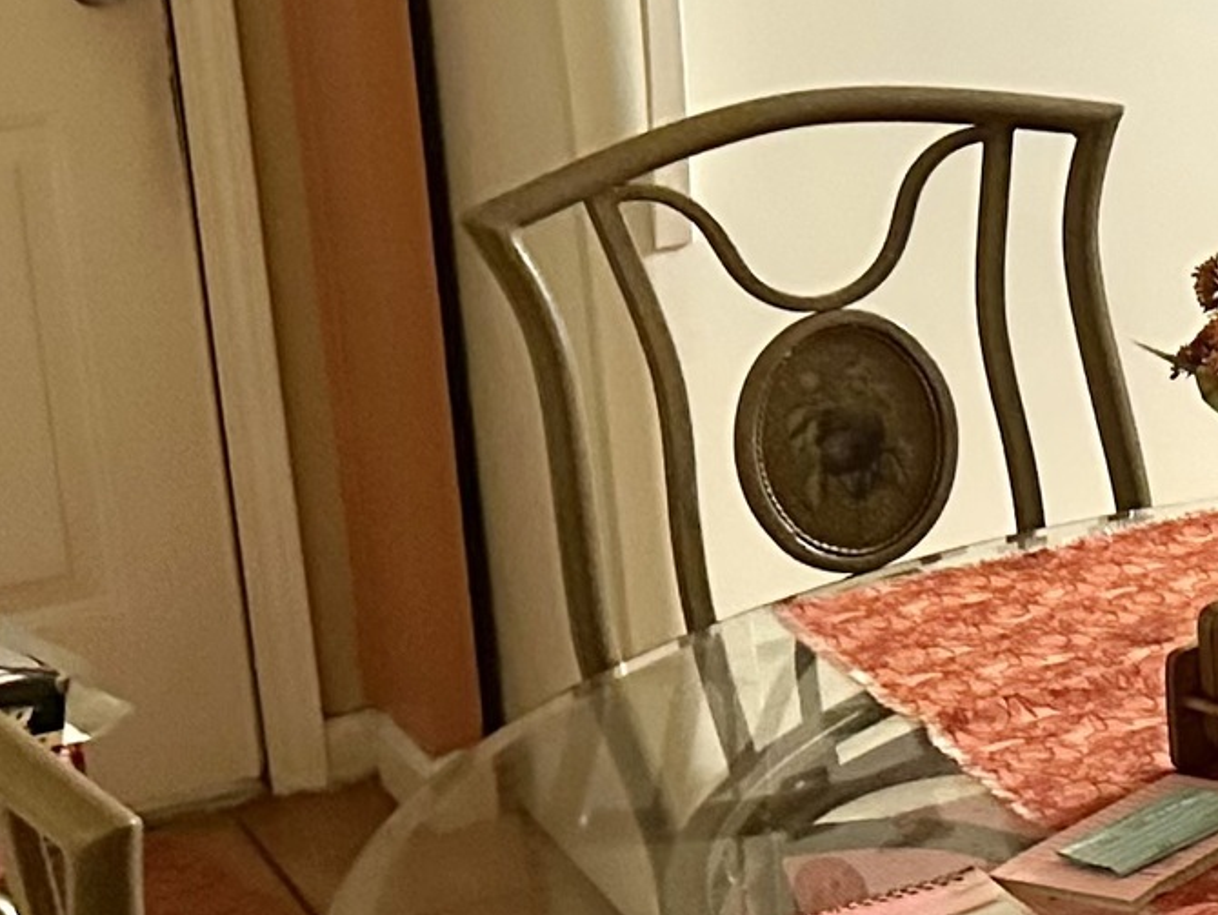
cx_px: 2254
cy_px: 91
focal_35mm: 110
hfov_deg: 15.2
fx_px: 3872
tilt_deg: -13.2
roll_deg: +0.4
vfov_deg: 13.4
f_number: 1.78
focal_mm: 6.86
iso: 800
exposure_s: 1/40
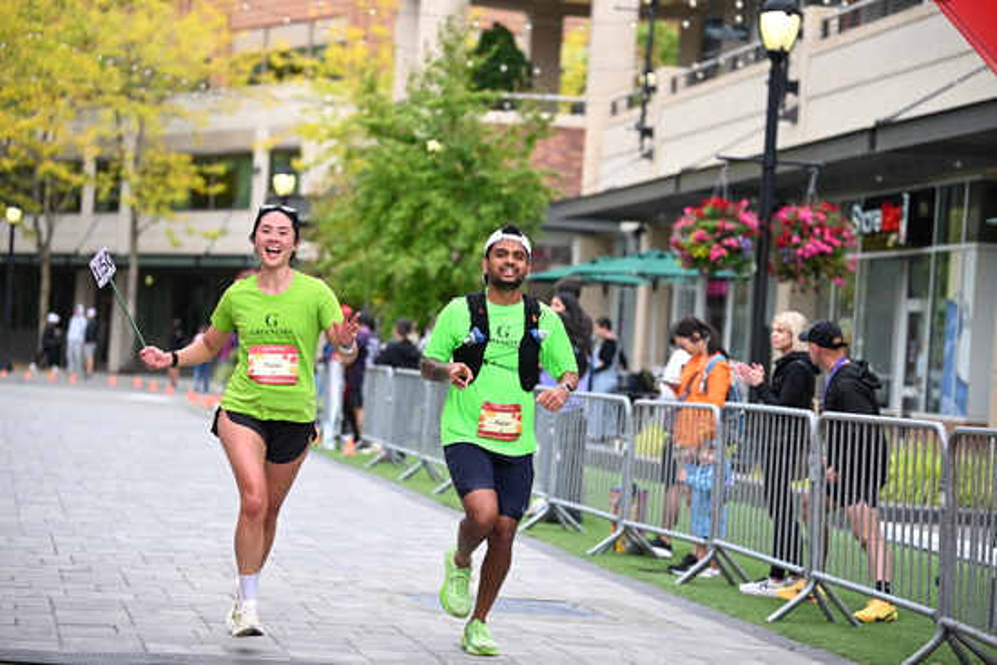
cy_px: 332
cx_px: 498
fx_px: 2715
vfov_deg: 14.0
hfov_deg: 20.8
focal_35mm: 98
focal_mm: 98
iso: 800
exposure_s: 1/2000
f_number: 2.8
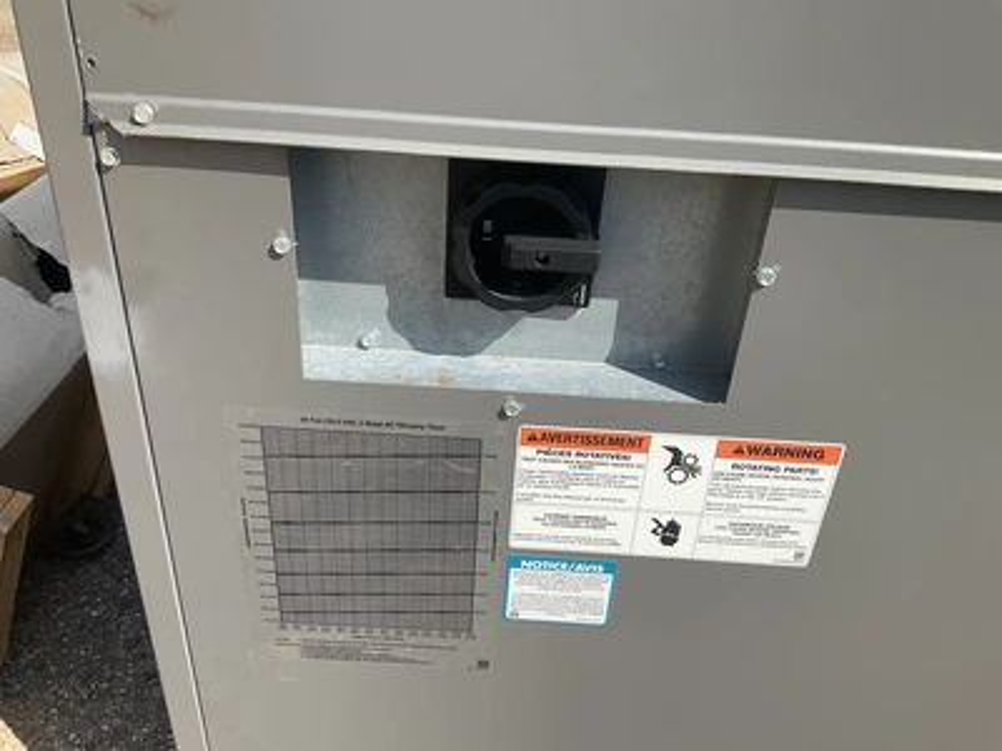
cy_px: 376
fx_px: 839
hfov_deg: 61.7
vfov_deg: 48.2
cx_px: 501
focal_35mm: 29
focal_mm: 3
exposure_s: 1/1912
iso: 25
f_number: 1.8
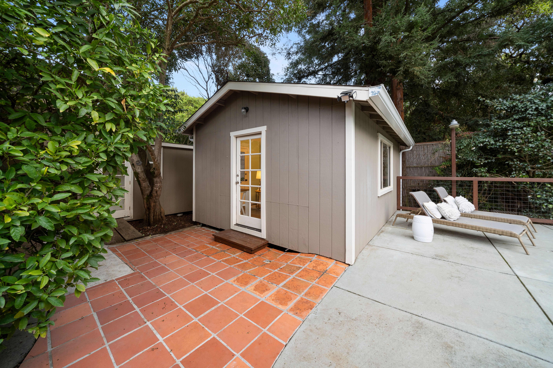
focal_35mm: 12
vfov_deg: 90.0
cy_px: 184
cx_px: 276
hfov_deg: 112.6
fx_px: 184
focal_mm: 12
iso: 200
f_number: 8
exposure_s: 1/13
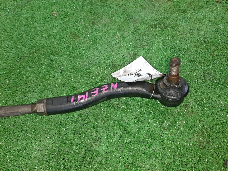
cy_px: 86
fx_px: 171
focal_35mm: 26
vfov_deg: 53.1
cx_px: 114
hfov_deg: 67.3
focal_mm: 3.93
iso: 128
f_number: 1.7
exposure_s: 1/50
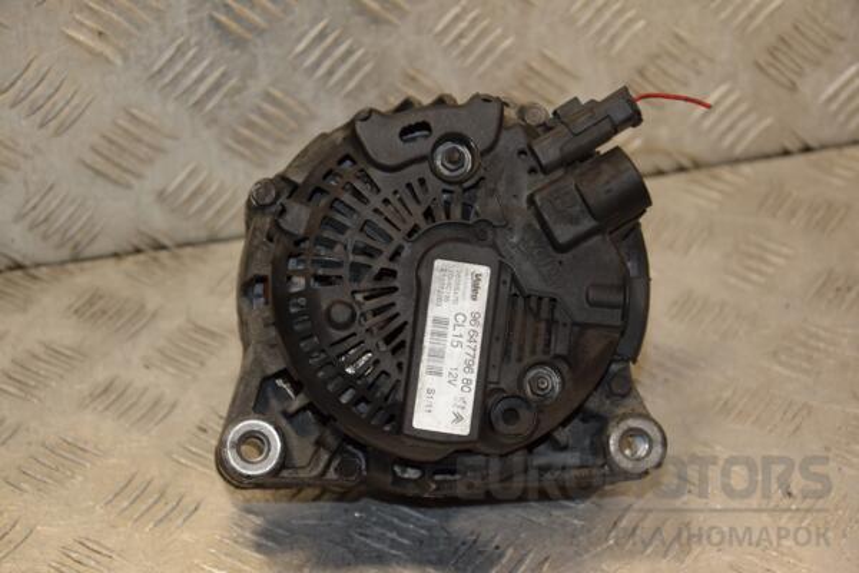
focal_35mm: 105
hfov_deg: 19.5
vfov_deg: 13.0
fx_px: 2505
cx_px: 430
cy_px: 286
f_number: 5.3
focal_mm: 70
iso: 800
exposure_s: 1/200
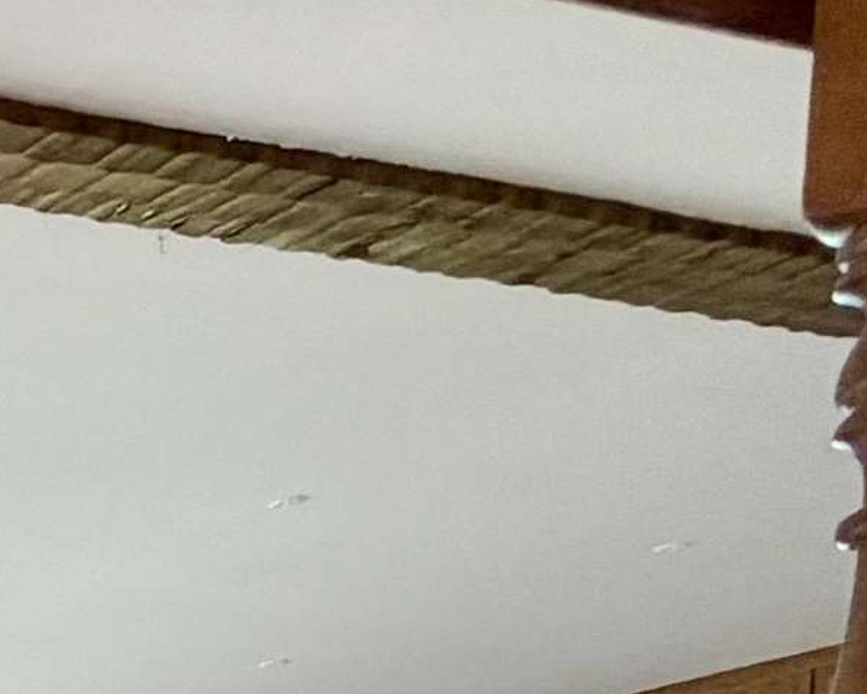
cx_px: -1344
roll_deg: +0.1
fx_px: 1822
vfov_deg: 16.5
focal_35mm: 71
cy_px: 1381
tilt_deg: -2.5
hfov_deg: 14.1
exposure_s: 1/120
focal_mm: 2.22
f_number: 2.2
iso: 100
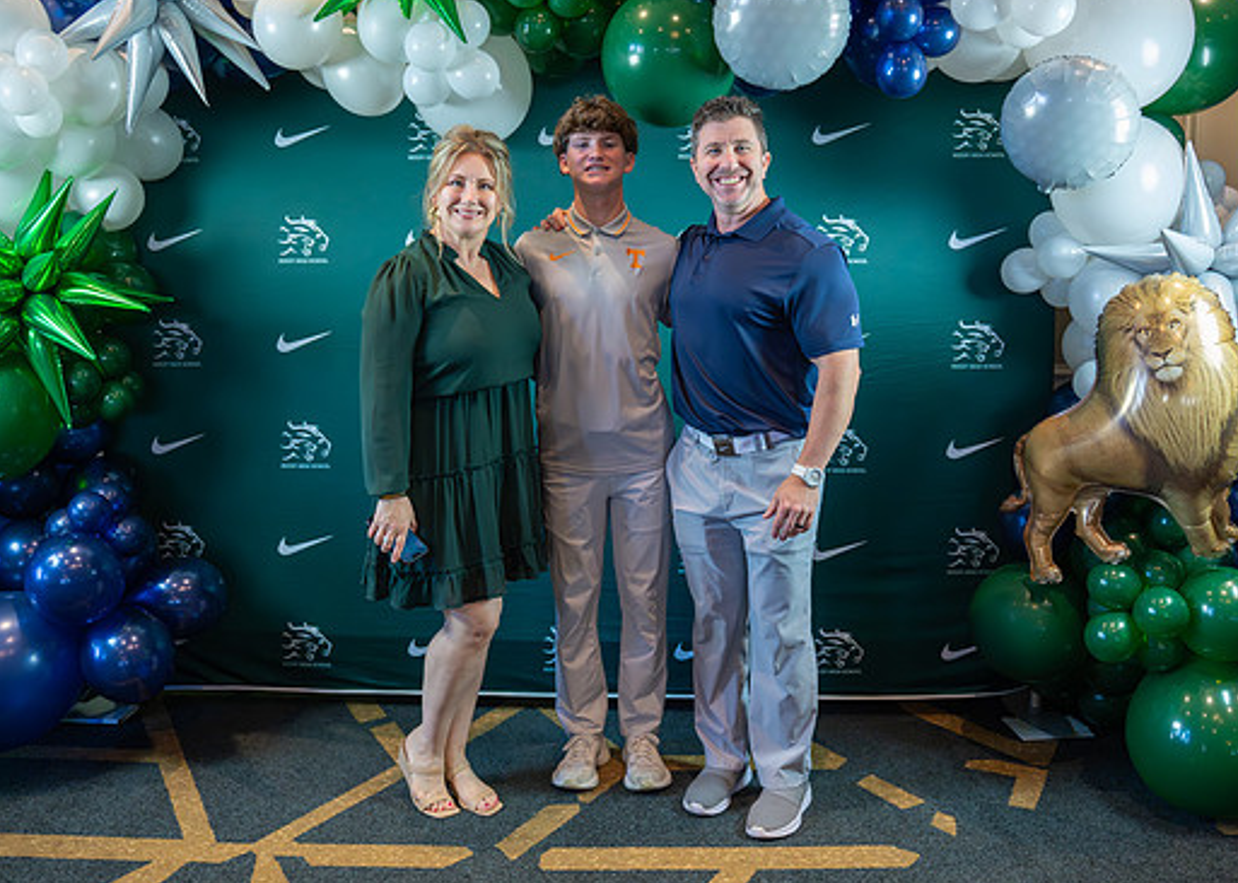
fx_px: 1054
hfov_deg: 60.8
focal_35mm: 30
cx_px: 594
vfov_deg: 45.4
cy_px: 408
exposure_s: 1/400
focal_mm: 24
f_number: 2.8
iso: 3200
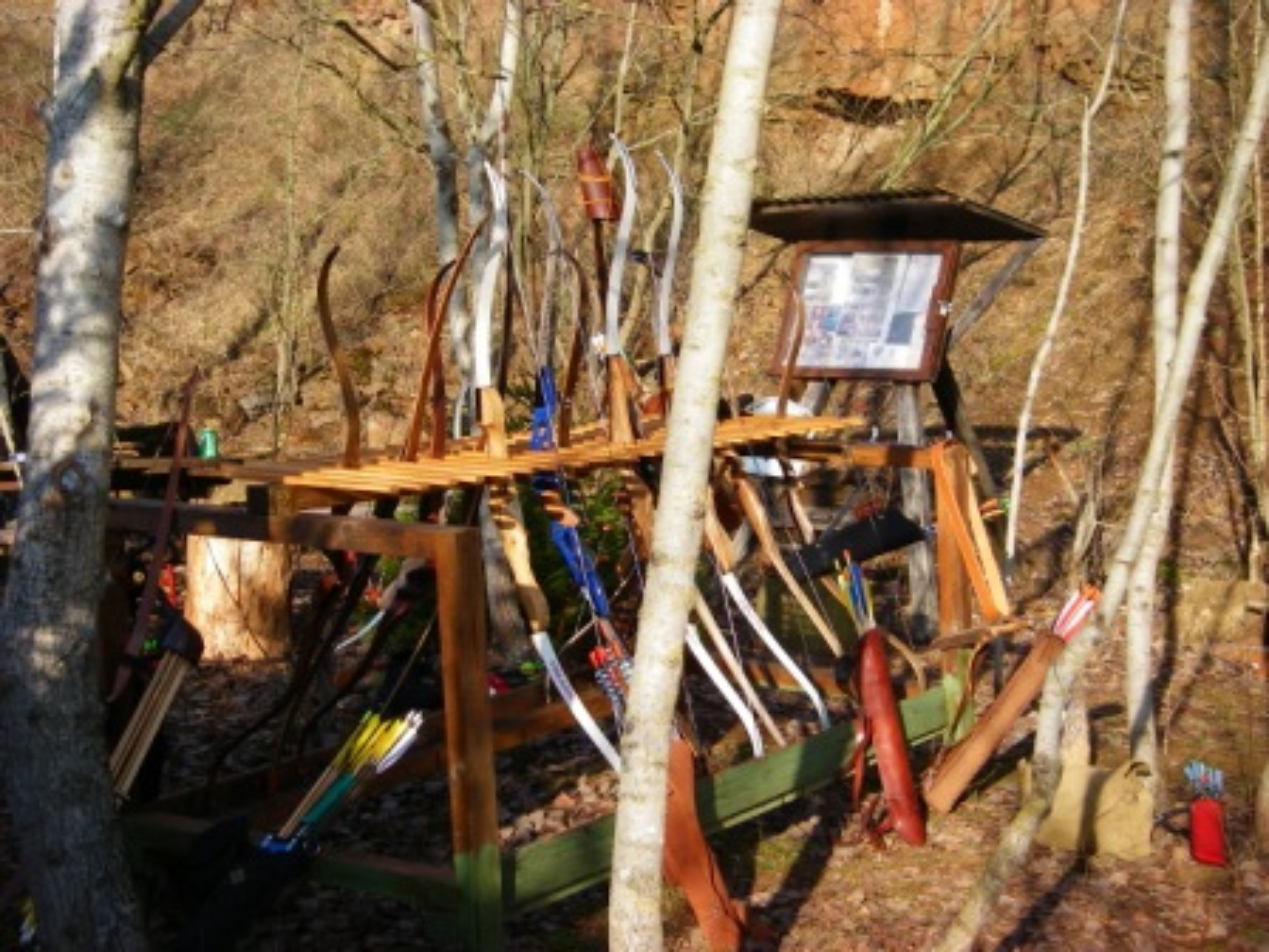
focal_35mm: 63
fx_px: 2310
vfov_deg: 23.3
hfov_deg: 30.7
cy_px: 476
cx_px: 634
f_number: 3.7
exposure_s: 1/250
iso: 64
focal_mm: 10.5
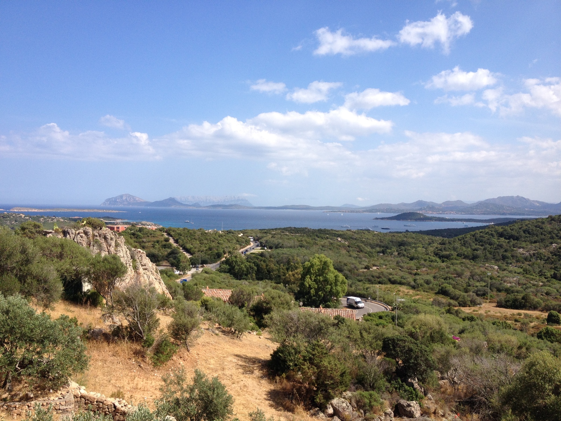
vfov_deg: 40.7
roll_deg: -0.7
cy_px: 210
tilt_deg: -3.5
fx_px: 567
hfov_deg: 52.6
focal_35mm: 35
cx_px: 280
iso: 50
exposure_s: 1/1672
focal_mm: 4.28
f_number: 2.4
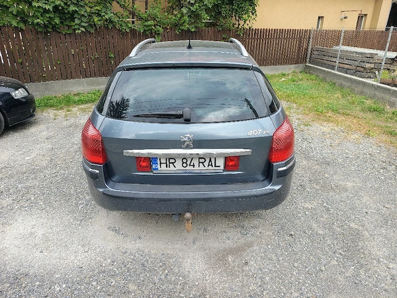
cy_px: 149
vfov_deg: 58.9
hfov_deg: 73.9
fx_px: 264
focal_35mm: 23
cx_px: 198
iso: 100
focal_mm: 6.57
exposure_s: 1/357
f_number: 1.6
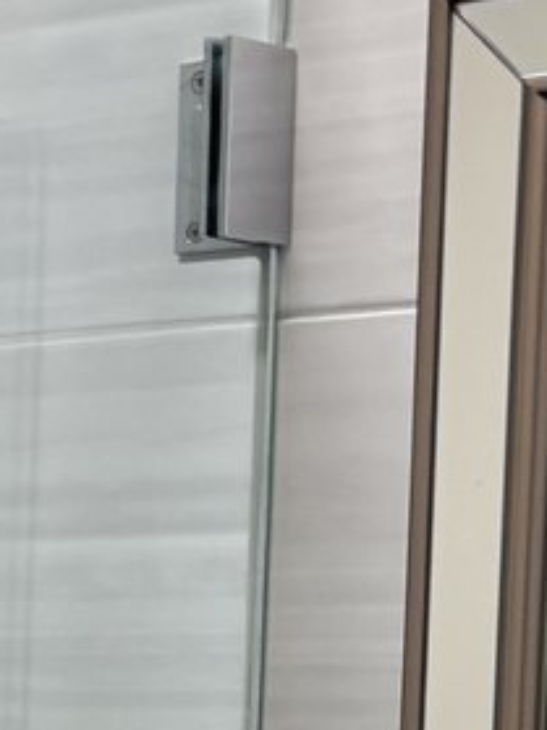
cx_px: -438
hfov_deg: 9.5
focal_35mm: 149
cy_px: 1209
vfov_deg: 12.4
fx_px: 3142
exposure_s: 1/120
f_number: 1.6
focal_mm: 5.96
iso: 125
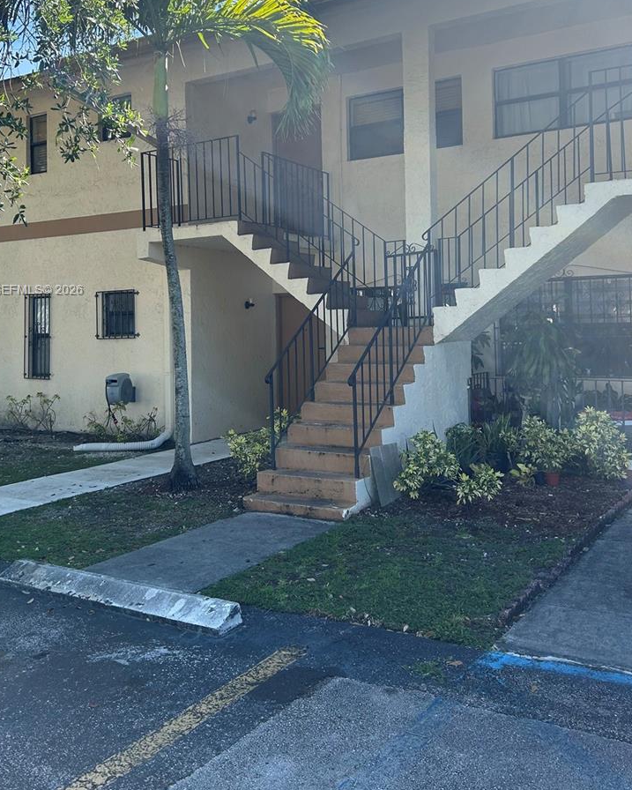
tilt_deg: +2.9
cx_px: 316
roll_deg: -0.1
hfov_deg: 43.4
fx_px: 795
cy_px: 291
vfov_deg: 52.2
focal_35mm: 34
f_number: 1.5
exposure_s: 1/1224
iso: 50
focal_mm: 5.7
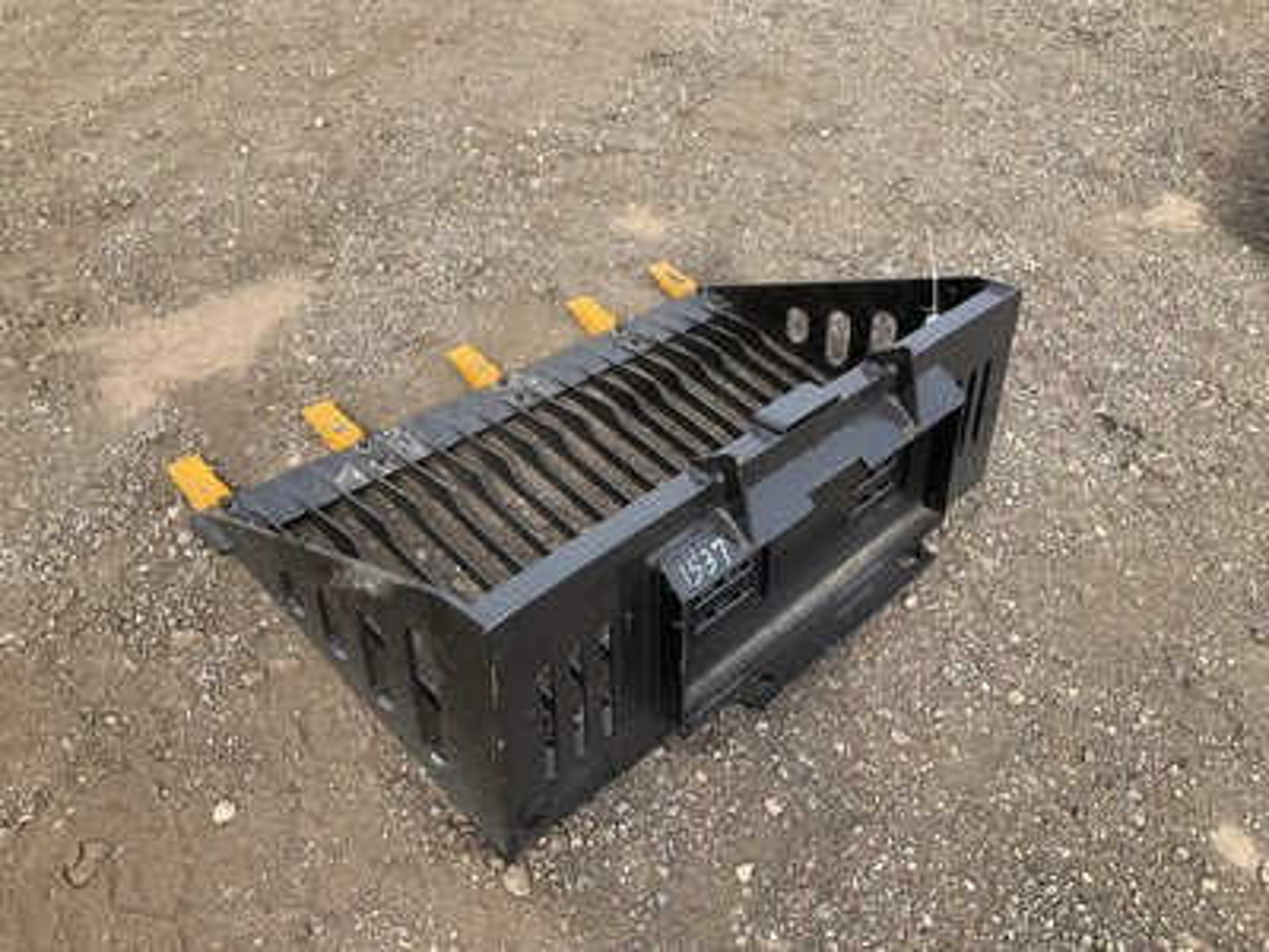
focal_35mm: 29
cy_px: 476
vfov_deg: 48.2
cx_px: 634
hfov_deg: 61.7
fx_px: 1063
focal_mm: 3
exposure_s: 1/509
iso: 25
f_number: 1.8
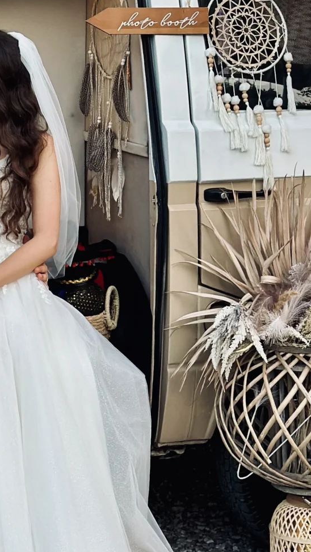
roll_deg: +0.9
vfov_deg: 19.2
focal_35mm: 110
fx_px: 1612
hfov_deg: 10.8
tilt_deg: -2.5
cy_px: 101
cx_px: -75
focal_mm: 6.86
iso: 125
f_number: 1.78
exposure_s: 1/65
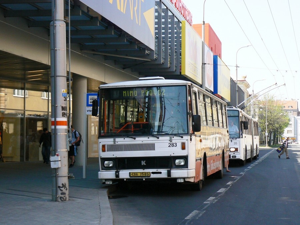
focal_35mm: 79
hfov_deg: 24.7
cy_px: 112
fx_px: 685
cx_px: 150
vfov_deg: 18.7
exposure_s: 1/640
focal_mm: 13.1
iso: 100
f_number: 3.2
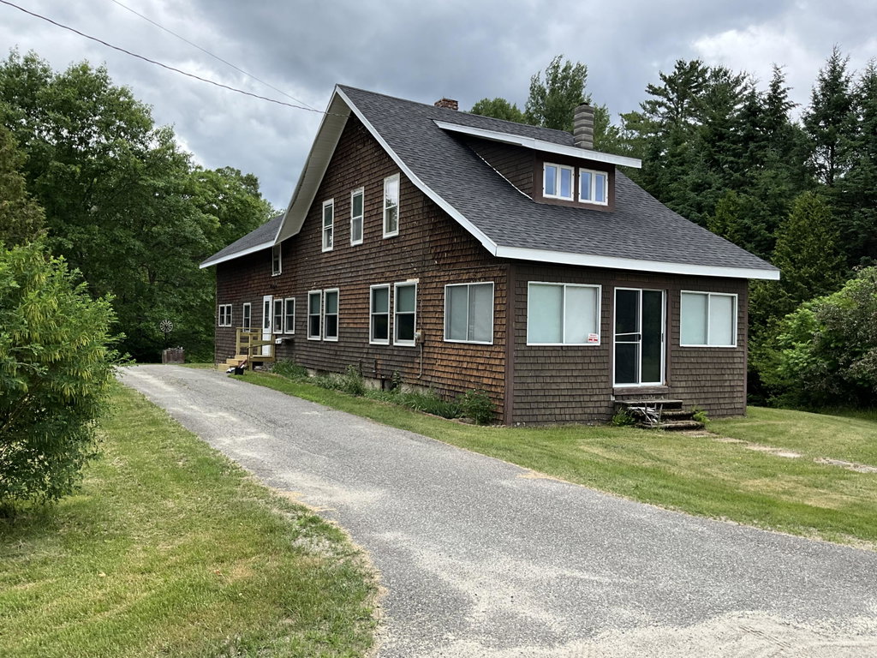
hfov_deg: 61.7
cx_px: 438
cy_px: 329
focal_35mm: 29
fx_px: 735
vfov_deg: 48.2
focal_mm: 3
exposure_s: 1/842
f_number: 1.8
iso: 25
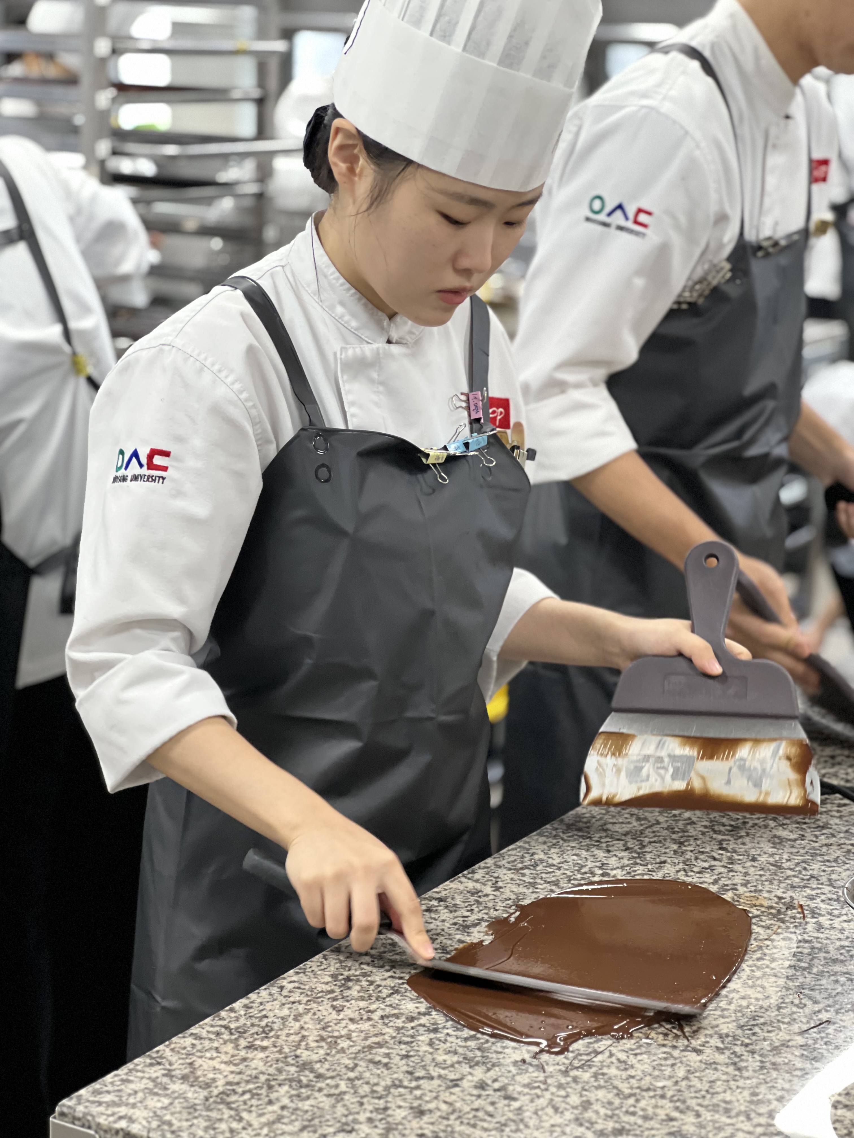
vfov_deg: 25.3
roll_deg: -0.7
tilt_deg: -11.0
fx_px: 2533
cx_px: 427
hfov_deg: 19.1
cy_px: 569
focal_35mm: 77
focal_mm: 9
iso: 320
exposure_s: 1/40
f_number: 2.8
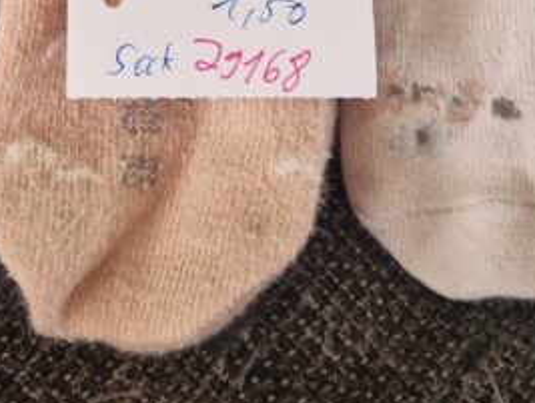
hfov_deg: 22.6
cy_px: -116
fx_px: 1331
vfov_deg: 16.3
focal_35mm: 86
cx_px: 156
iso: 50
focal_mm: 5.4
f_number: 1.8
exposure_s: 1/106
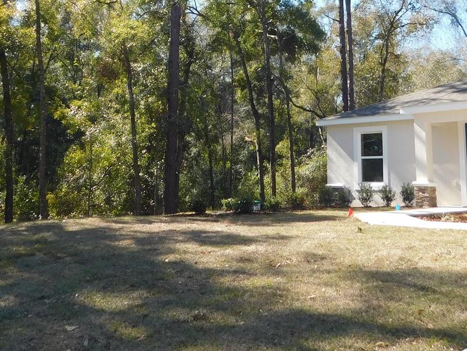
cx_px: 233
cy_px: 36
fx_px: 621
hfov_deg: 41.2
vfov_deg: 30.2
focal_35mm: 46
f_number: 3
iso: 125
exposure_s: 1/500
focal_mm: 4
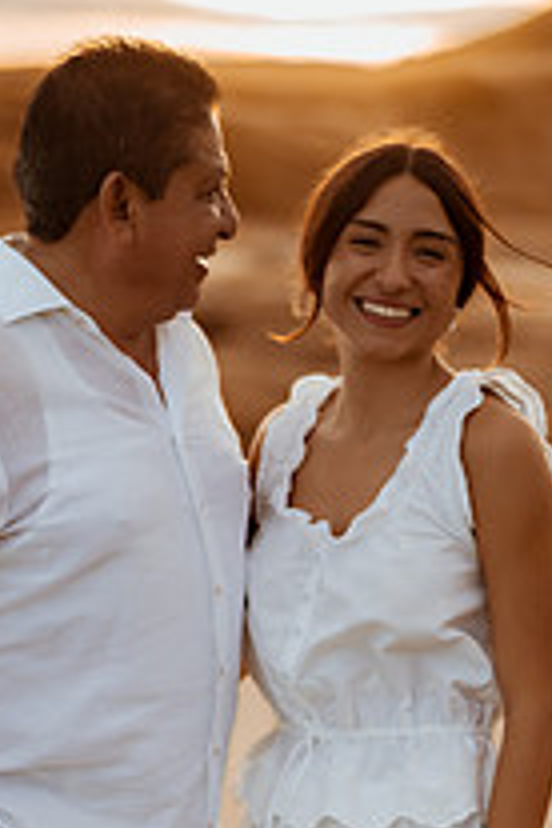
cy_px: 780
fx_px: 2898
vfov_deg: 16.0
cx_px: 264
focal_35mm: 126
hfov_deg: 10.9
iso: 80
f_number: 1.4
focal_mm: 58
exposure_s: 1/3200
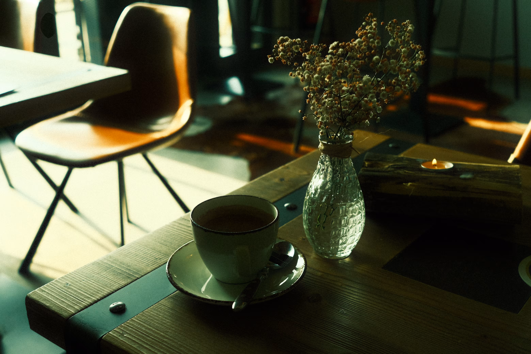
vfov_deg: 32.6
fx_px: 605
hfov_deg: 47.4
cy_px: 177
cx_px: 266
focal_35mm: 41
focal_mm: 27
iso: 1000
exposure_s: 1/500
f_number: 3.6
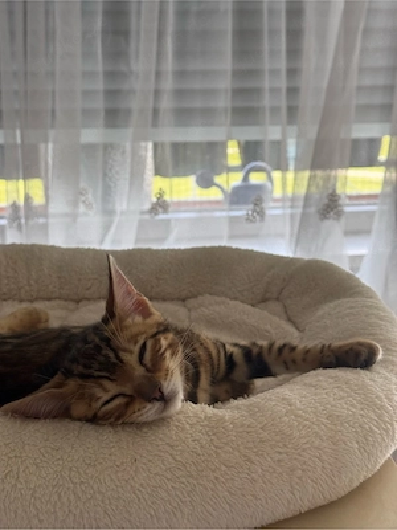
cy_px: 265
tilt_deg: -15.1
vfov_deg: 39.7
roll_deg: +0.7
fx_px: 734
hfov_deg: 30.3
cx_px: 198
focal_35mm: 48
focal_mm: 6.76
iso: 64
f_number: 1.78
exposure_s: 1/121
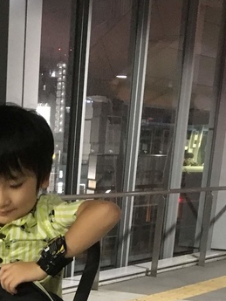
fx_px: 748
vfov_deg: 20.4
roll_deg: -1.3
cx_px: -38
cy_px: 414
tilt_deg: -18.6
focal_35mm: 86
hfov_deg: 16.5
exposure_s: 1/15
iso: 400
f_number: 2.2
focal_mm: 4.15
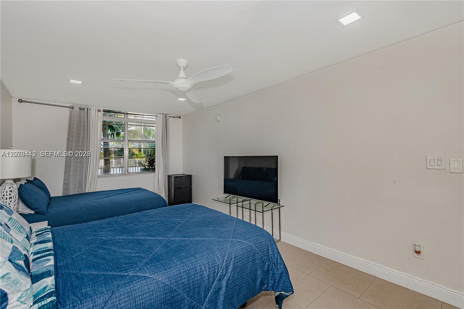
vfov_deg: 73.7
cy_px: 154
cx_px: 232
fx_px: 206
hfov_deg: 96.7
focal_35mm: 16
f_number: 8
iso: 400
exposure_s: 1/100
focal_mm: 16
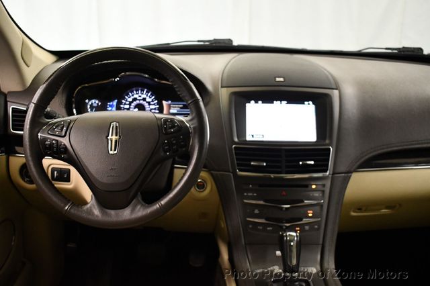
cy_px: 143
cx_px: 215
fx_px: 442
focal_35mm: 37
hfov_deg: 51.9
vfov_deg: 35.9
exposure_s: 1/100
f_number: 4
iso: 3200
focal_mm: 25
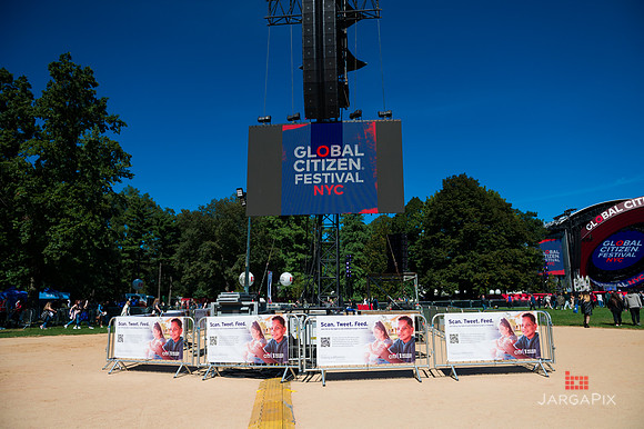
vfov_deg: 53.1
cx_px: 322
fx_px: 429
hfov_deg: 73.8
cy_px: 214
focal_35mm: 24
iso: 200
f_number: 5
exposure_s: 1/8000
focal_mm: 24
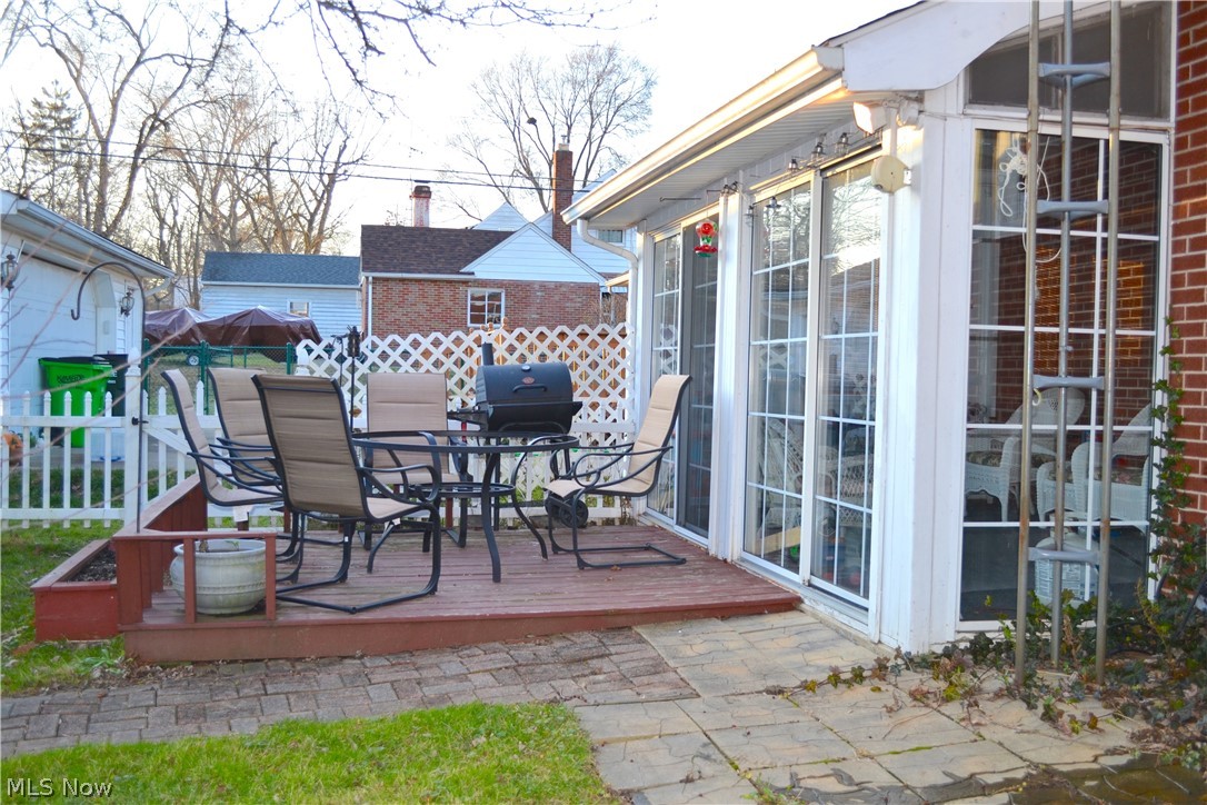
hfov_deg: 53.1
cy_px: 402
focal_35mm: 36
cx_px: 604
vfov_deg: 36.9
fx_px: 1207
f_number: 4
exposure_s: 1/125
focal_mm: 24
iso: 100
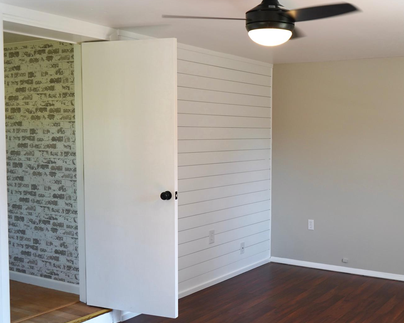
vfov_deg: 34.9
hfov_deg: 41.9
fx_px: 514
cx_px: 293
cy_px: 173
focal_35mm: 43
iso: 500
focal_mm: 29
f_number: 4
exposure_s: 1/160
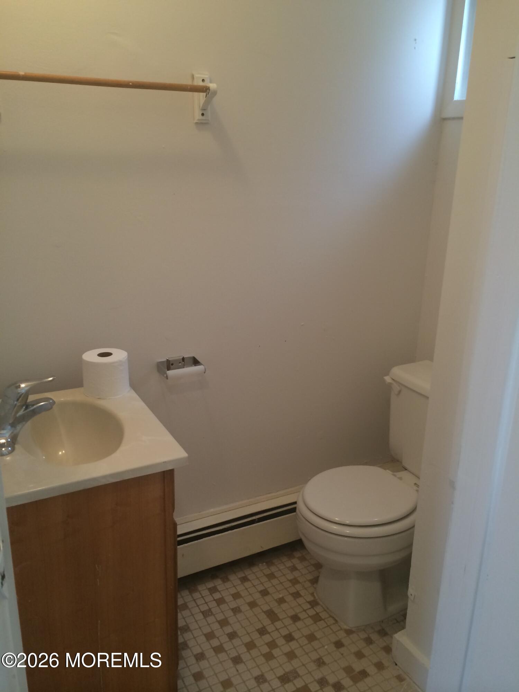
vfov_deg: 60.0
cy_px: 346
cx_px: 260
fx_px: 600
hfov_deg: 46.8
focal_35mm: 30
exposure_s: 1/30
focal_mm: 4.12
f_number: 2.2
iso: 100
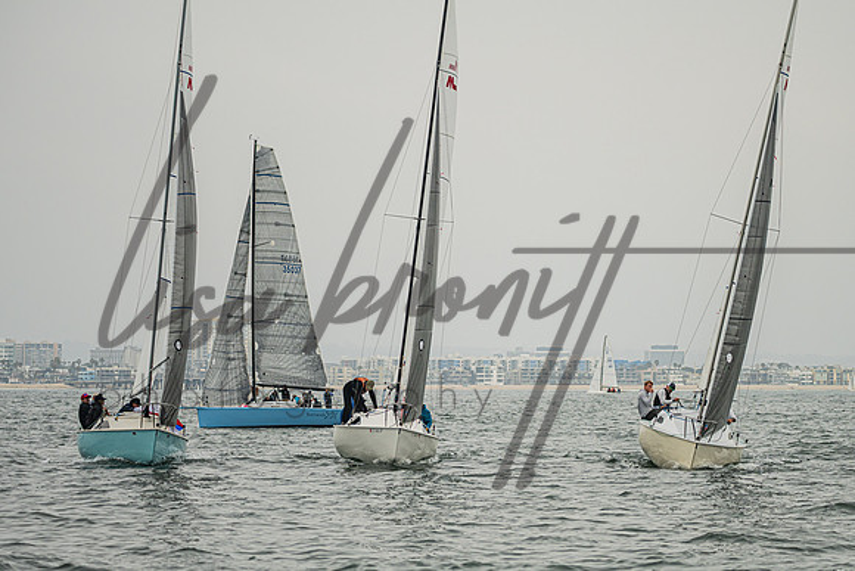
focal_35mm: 143
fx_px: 3385
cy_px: 382
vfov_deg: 9.6
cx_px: 479
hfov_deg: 14.4
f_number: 4.5
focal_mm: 105
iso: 180
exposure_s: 1/4000
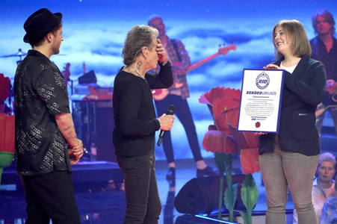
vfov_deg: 7.7
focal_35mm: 178
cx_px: 168
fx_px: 1665
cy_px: 112
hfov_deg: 11.6
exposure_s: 1/200
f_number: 5.6
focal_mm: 178
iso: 3200
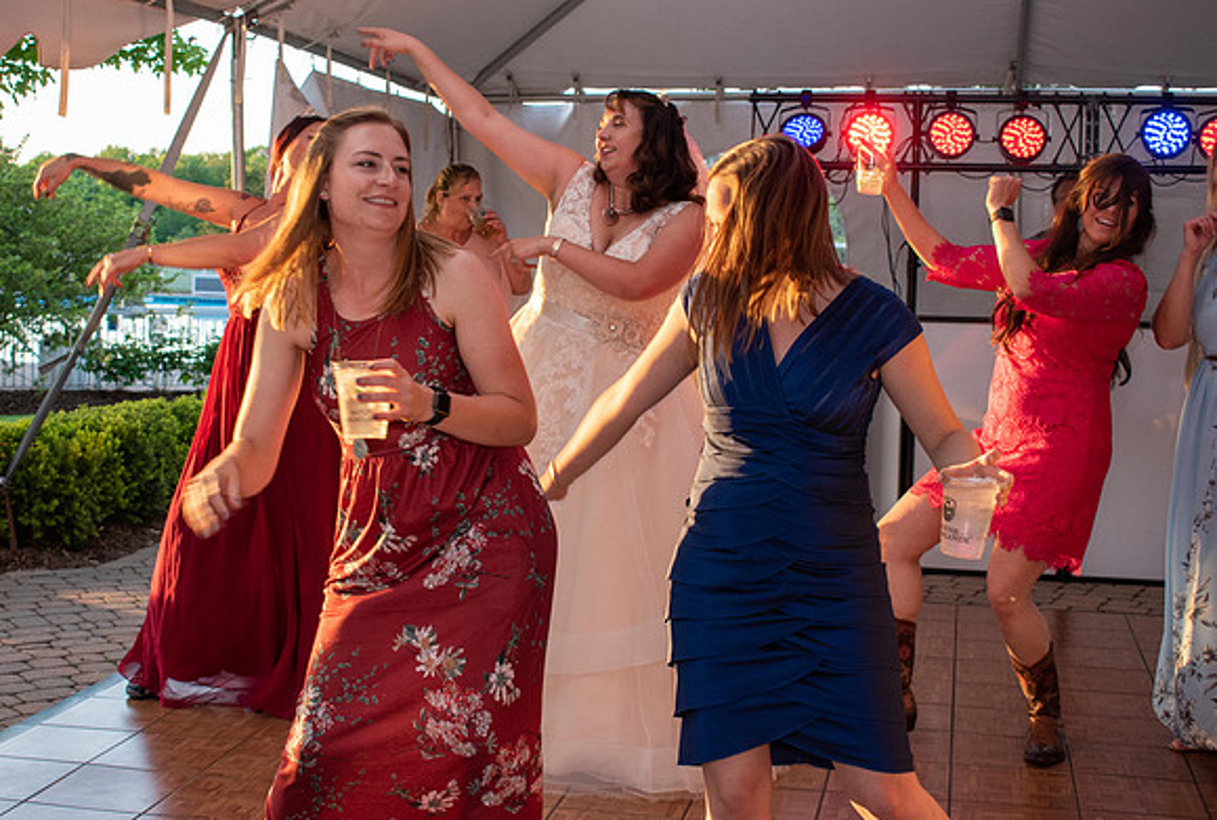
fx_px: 1740
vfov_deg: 26.5
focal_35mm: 51
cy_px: 385
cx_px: 564
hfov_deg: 38.5
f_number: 5.6
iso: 500
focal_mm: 32
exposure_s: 1/125
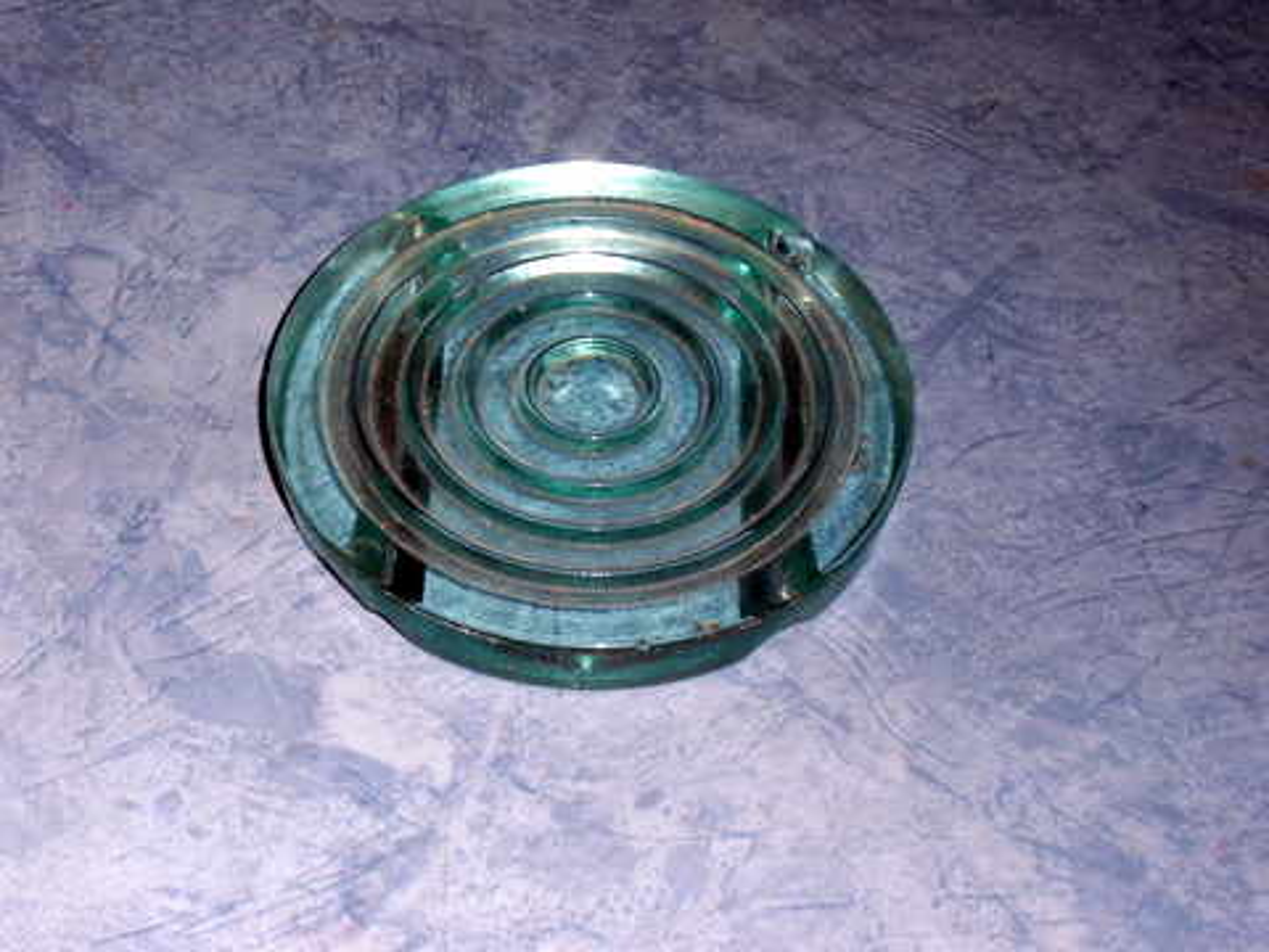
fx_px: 2896
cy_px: 476
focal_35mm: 79
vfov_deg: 18.7
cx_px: 634
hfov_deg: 24.7
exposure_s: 1/45
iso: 200
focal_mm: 14.2
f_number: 5.3
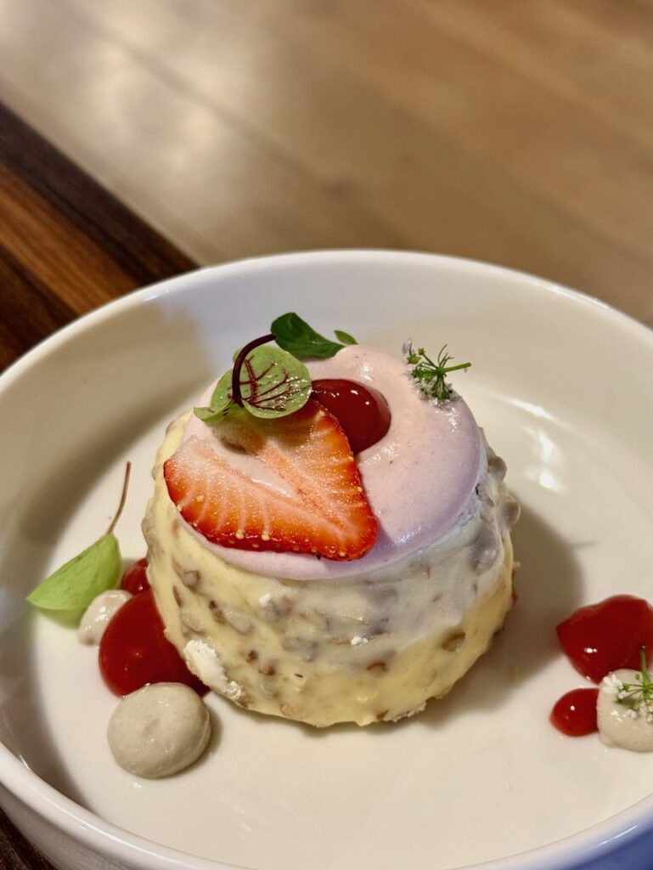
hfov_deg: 30.3
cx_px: 326
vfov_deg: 39.6
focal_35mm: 48
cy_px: 435
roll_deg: +1.4
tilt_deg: -44.0
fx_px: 1206
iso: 160
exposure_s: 1/50
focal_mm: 6.76
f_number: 1.78
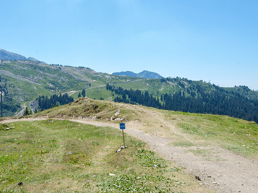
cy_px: 94
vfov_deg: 36.8
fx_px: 290
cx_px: 126
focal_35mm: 39
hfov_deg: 47.9
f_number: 16
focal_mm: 23
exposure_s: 1/30
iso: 160
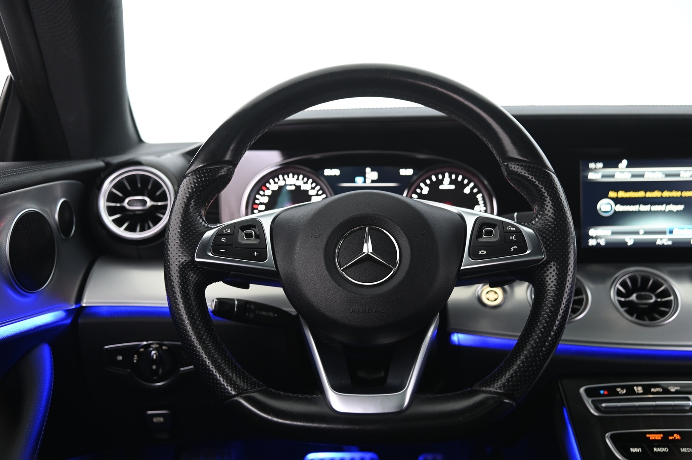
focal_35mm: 38
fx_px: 730
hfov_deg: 50.7
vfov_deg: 35.0
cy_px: 230
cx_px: 346
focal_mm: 38
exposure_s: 1/10
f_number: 4
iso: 1000
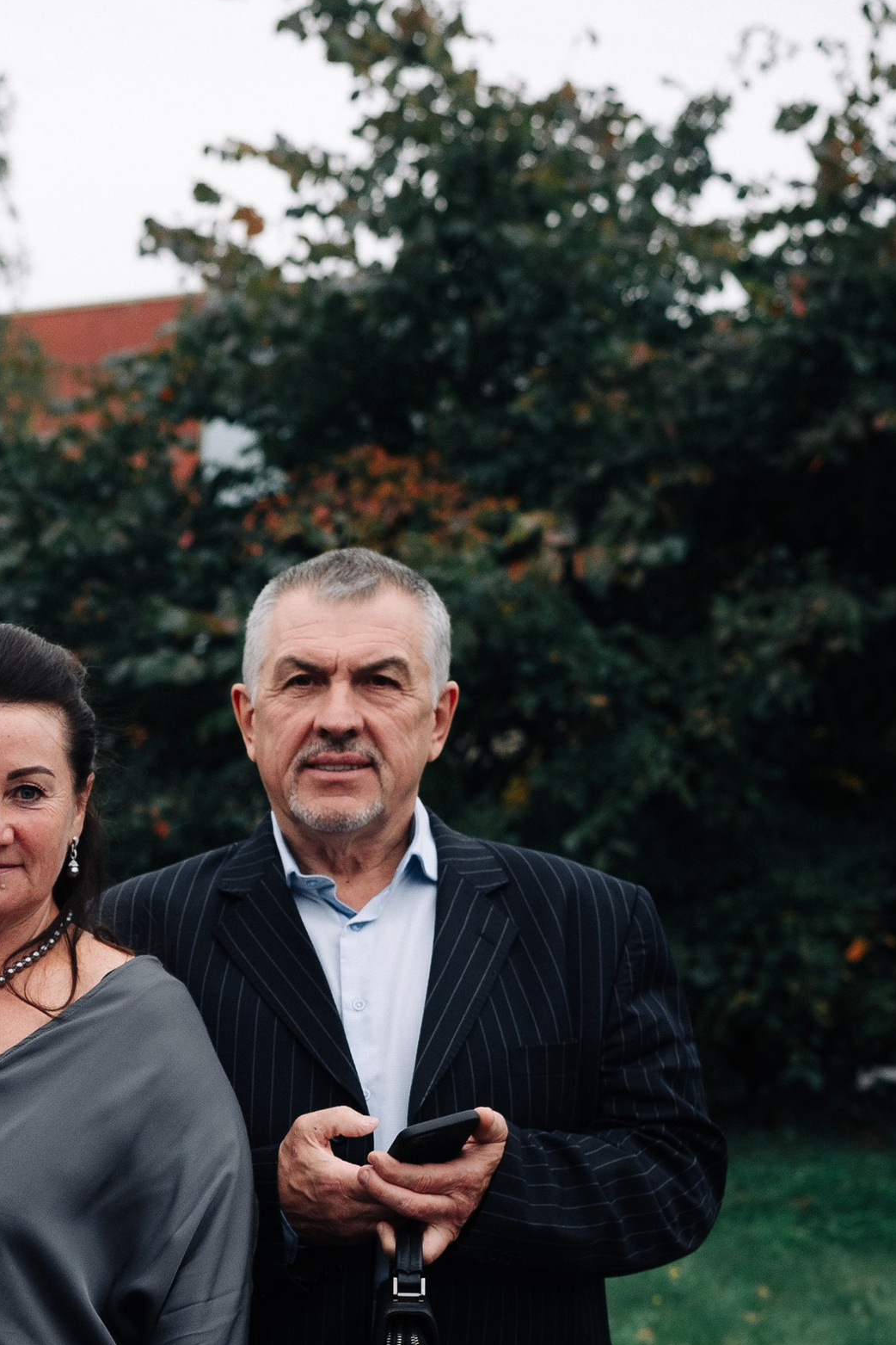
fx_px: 3210
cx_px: -153
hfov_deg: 15.4
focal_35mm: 86
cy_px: 1396
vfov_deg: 22.6
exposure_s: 1/400
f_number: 2.8
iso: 400
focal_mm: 35
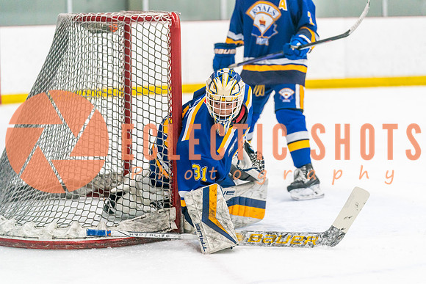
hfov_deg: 15.4
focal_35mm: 133
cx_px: 213
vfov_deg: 10.3
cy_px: 142
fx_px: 1574
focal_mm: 133
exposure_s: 1/1250
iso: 3200
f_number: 2.8
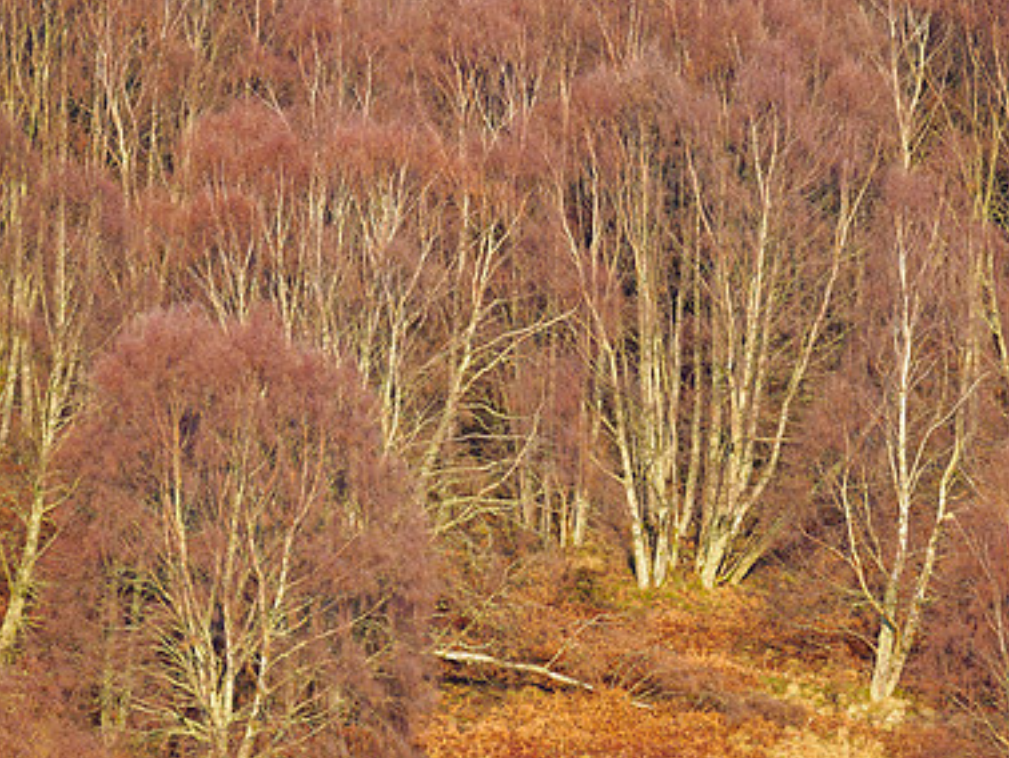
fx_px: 26892
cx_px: 534
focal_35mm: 922
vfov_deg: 1.6
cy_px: 444
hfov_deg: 2.1
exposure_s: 1/400
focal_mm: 300
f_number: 4
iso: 400
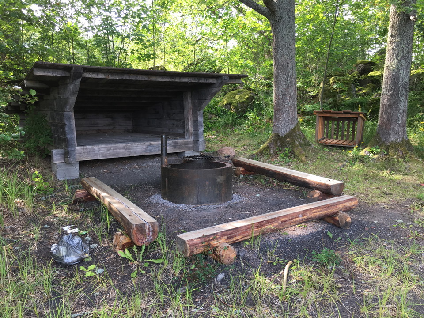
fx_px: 355
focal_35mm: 29
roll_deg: +1.0
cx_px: 212
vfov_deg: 48.2
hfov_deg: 61.7
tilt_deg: -7.6
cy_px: 159
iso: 40
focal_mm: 4.15
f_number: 2.2
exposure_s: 1/100
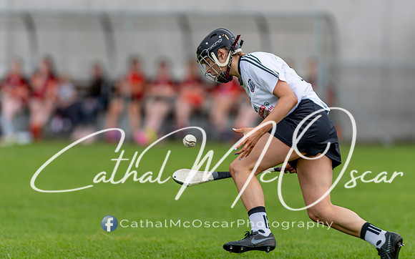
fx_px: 5476
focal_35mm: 484
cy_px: 114
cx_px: 219
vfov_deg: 2.7
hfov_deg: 4.3
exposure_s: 1/1000
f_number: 2.8
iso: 100
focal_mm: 300
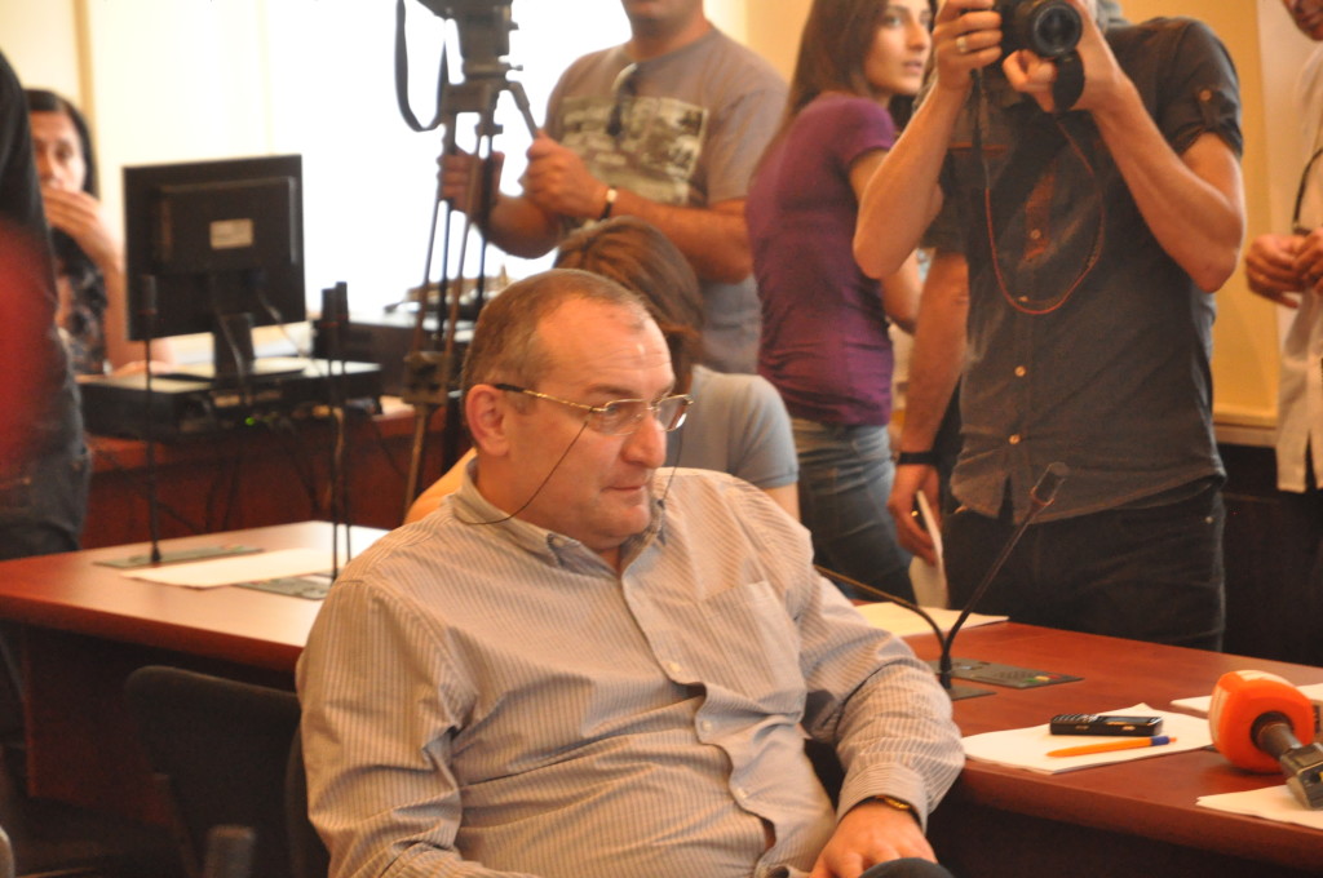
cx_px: 662
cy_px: 439
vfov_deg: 10.7
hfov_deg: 16.1
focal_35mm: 128
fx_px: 4680
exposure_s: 1/60
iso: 3200
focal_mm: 85
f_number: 5.6
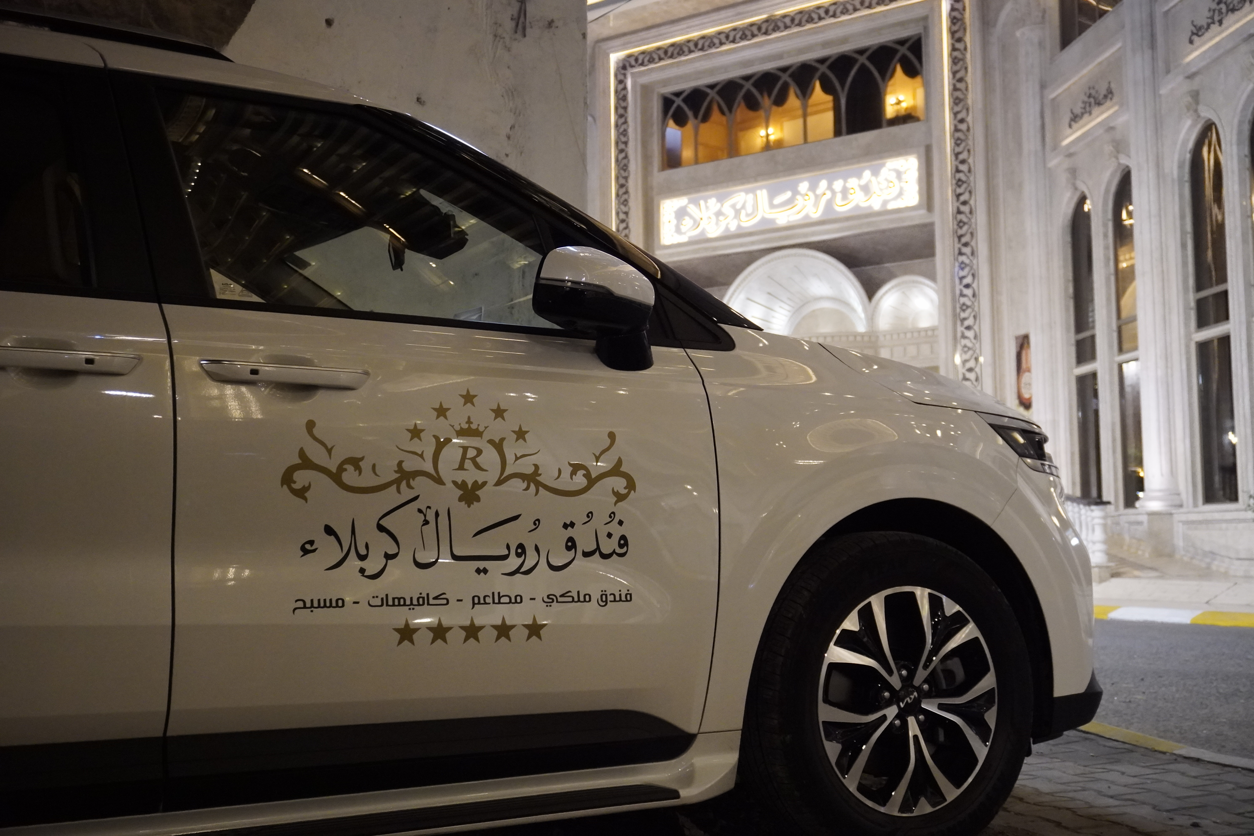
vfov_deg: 33.0
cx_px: 627
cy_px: 418
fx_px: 1411
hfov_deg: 47.9
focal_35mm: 40
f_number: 4.5
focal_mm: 27
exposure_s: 1/250
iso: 12800
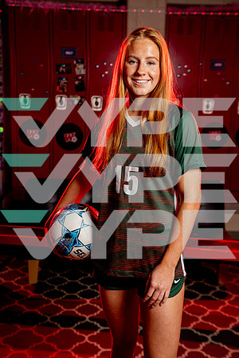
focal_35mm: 52
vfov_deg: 38.2
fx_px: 518
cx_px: 120
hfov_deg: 26.0
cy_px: 179
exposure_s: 1/250
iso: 160
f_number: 4.5
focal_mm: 52
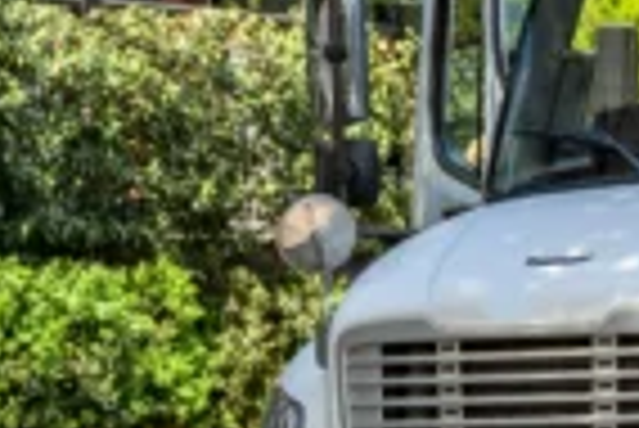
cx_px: 117
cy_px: -268
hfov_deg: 7.1
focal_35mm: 289
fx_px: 5135
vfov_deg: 4.7
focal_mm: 40
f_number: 4
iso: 125
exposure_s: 1/500
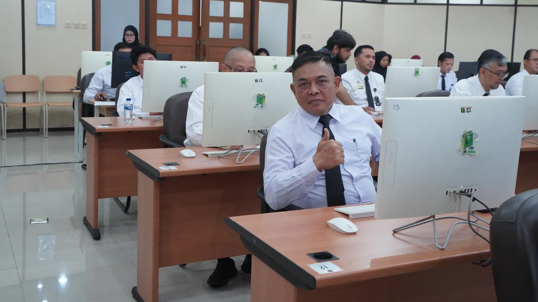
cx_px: 286
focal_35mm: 44
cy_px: 106
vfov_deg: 27.0
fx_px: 628
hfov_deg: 46.4
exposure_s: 1/100
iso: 8000
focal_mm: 35
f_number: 5.6
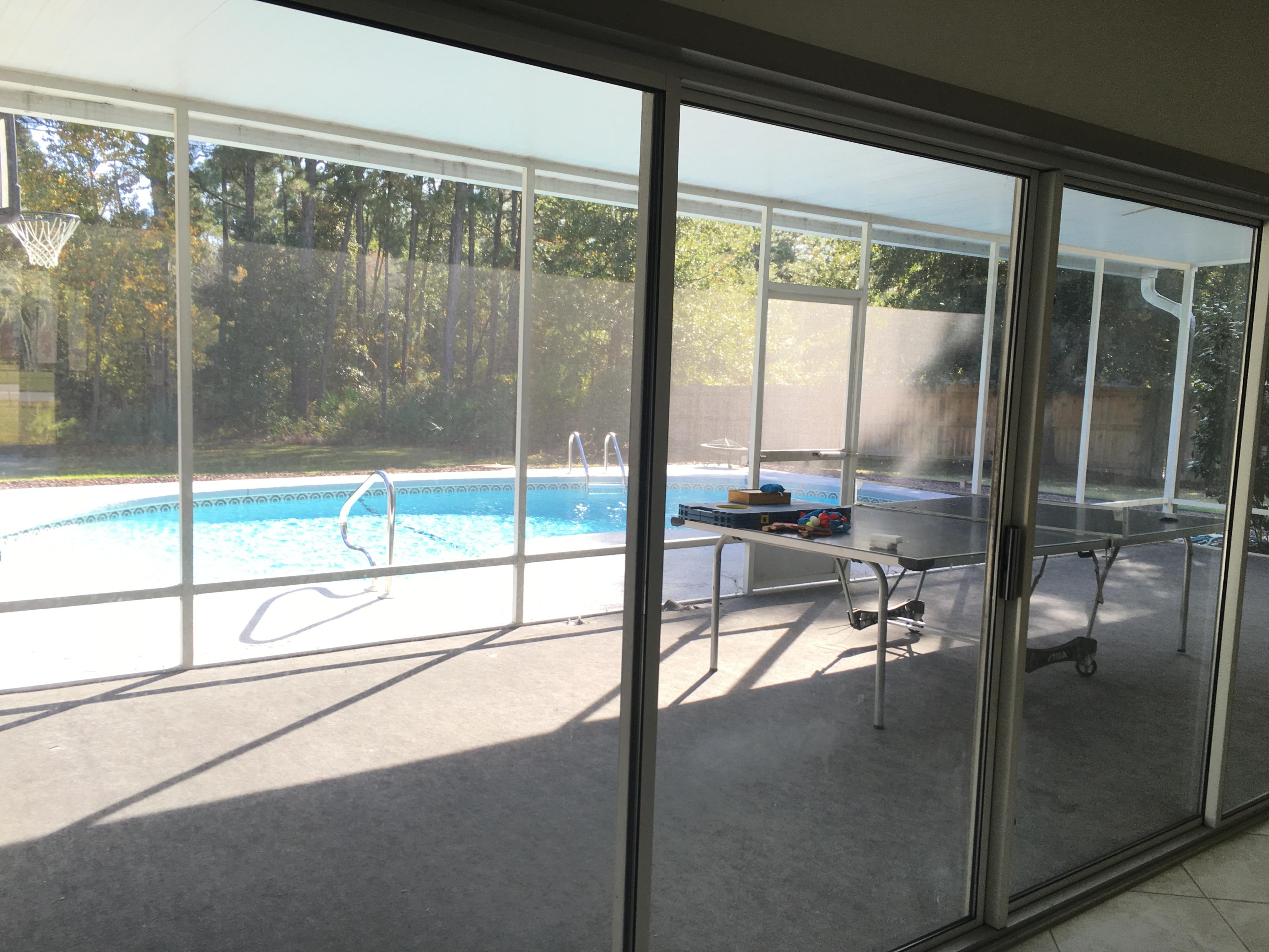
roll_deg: -1.9
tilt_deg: -5.4
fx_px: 1063
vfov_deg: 48.2
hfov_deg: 61.7
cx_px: 634
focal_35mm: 29
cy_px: 476
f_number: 2.2
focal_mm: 4.15
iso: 25
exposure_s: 1/125
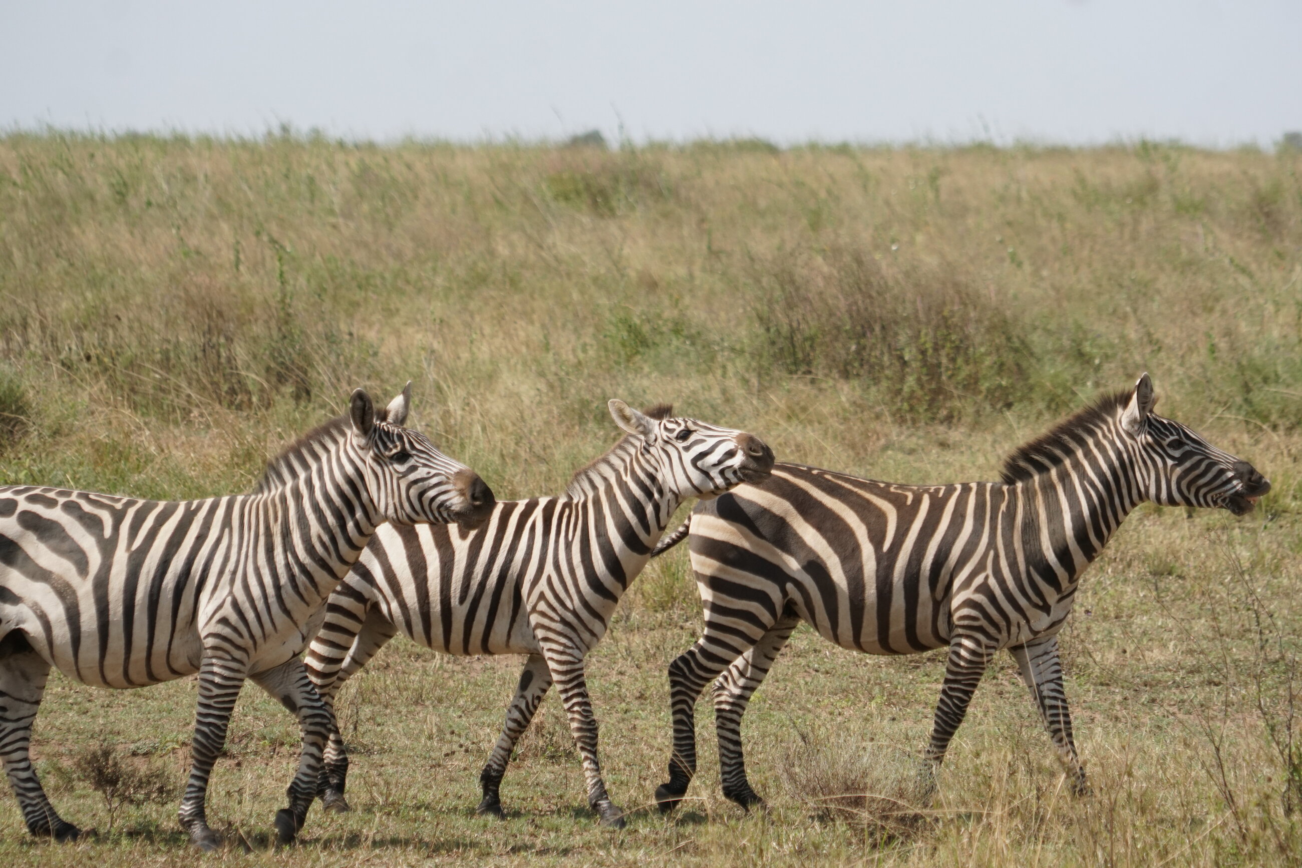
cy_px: 434
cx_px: 651
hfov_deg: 7.1
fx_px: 10523
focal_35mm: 291
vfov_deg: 4.7
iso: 640
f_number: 6.3
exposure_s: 1/2000
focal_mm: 194
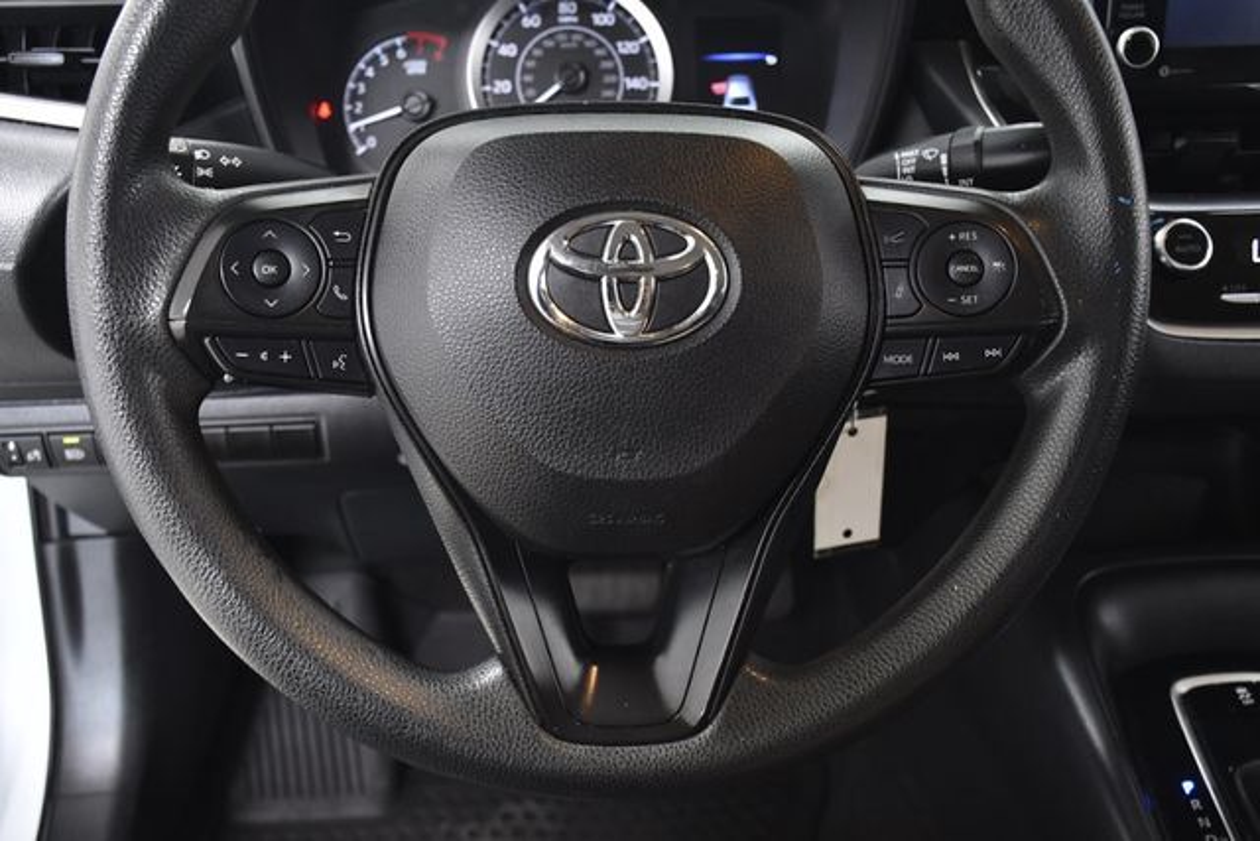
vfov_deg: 36.9
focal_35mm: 36
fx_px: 1260
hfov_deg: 53.1
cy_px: 420
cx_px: 630
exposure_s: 1/50
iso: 1250
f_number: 5.6
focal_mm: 24
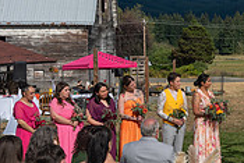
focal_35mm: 116
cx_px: 319
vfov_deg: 11.8
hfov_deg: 16.6
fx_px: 787
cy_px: 47
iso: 400
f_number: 4.5
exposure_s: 1/6400
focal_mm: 35
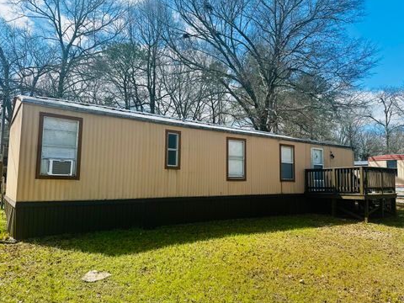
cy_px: 154
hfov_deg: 69.4
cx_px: 205
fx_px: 292
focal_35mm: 25
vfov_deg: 54.9
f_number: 1.78
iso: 80
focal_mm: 6.86
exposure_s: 1/3597
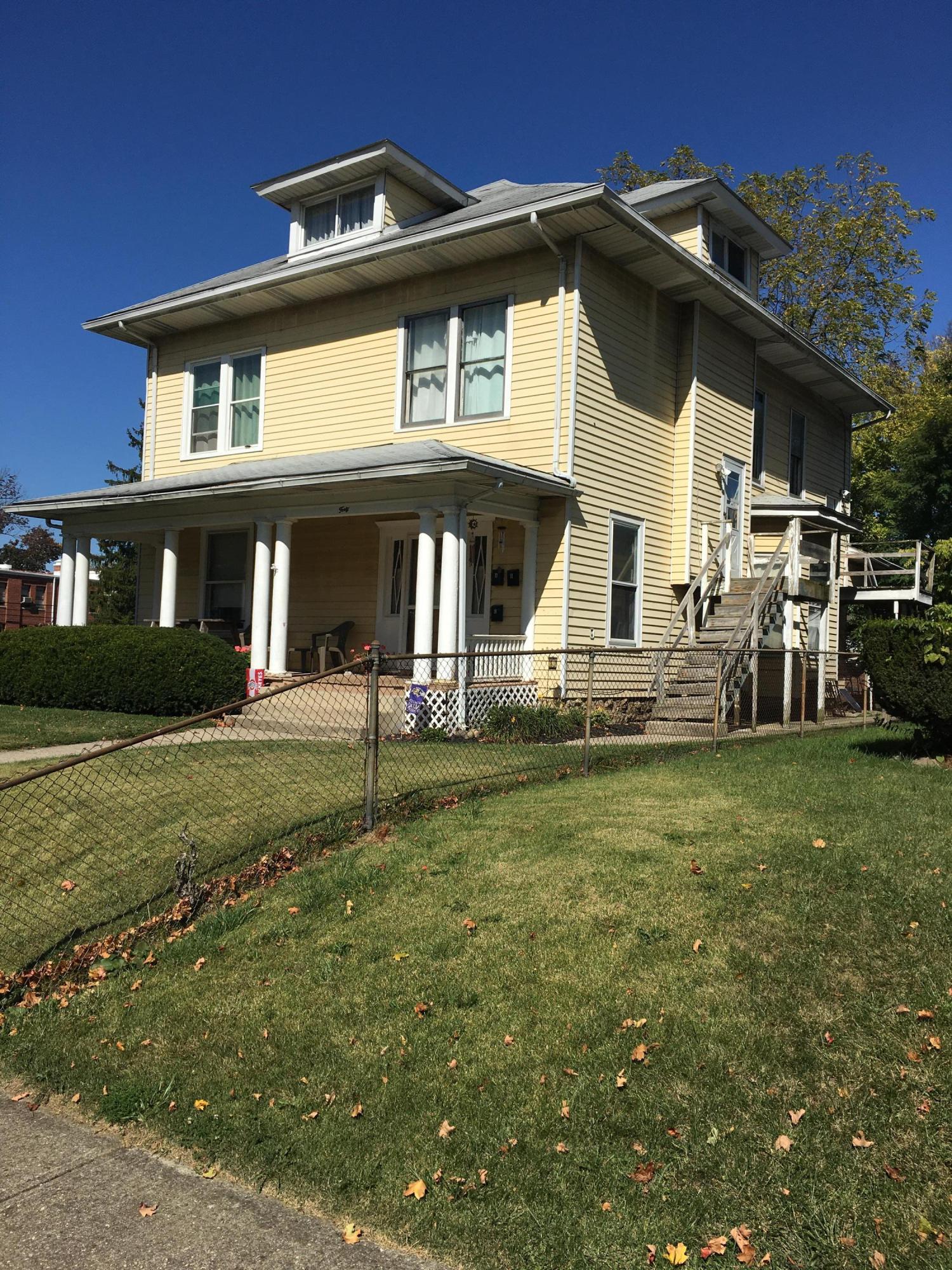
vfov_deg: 61.7
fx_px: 1063
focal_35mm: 29
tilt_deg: +3.2
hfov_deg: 48.2
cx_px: 476
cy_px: 635
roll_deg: -2.6
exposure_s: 1/3077
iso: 25
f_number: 2.2
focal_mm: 4.15
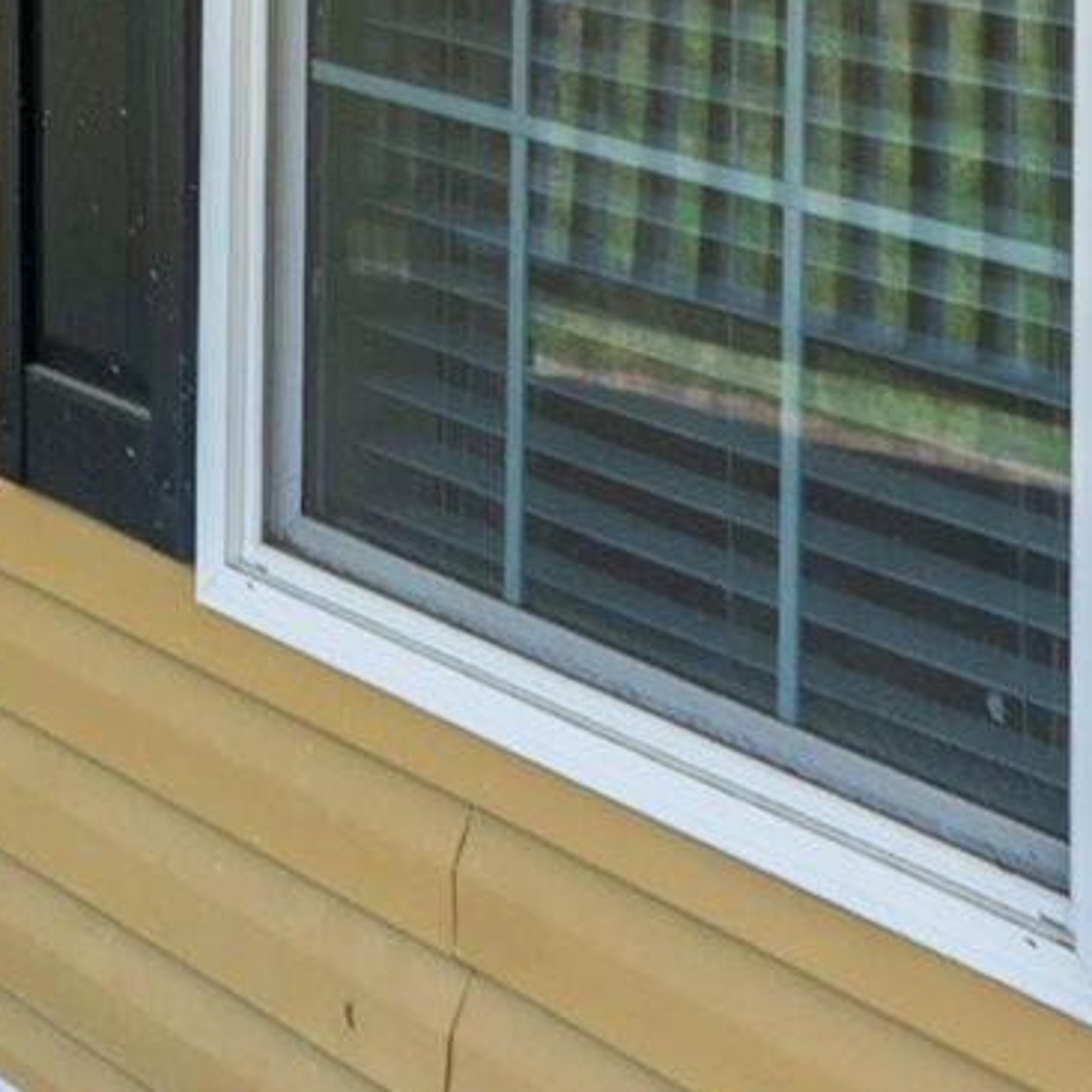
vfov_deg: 14.3
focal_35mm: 114
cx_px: -806
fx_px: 4069
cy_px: -536
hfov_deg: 13.8
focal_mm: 16
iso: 100
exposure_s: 1/500
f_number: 8
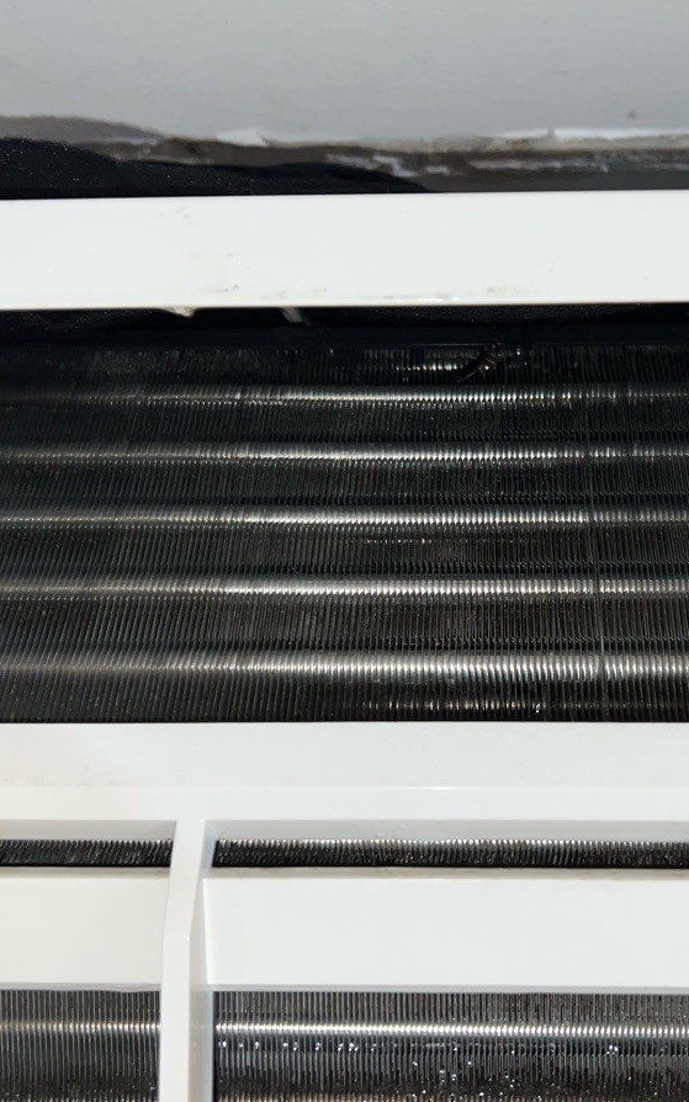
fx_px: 1111
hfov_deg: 34.1
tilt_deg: +5.7
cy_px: 553
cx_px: 468
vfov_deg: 52.7
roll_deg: -0.3
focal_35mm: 37
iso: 32
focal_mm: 5.7
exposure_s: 1/4
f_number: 1.5
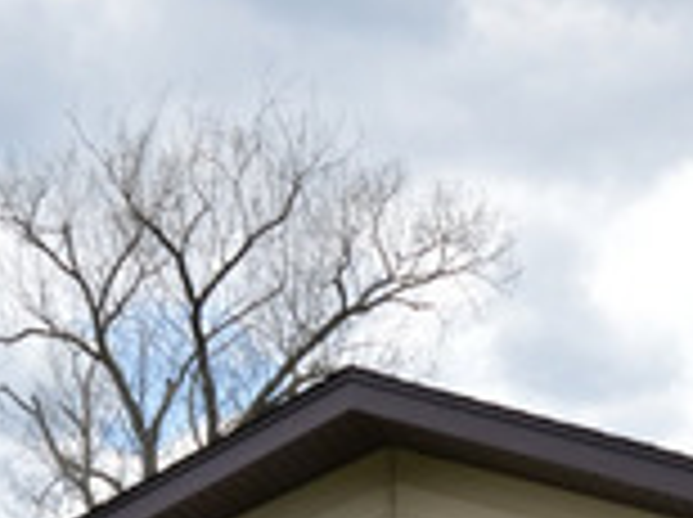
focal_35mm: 78
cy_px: 955
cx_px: 274
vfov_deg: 15.8
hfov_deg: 25.0
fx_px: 1559
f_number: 6.3
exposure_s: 1/160
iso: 100
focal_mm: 13
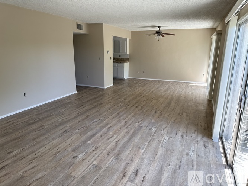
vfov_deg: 56.8
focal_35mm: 24
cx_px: 124
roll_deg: -0.7
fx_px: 172
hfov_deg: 71.6
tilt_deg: -14.0
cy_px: 93
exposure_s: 1/218
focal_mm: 6.76
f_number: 1.78
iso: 100
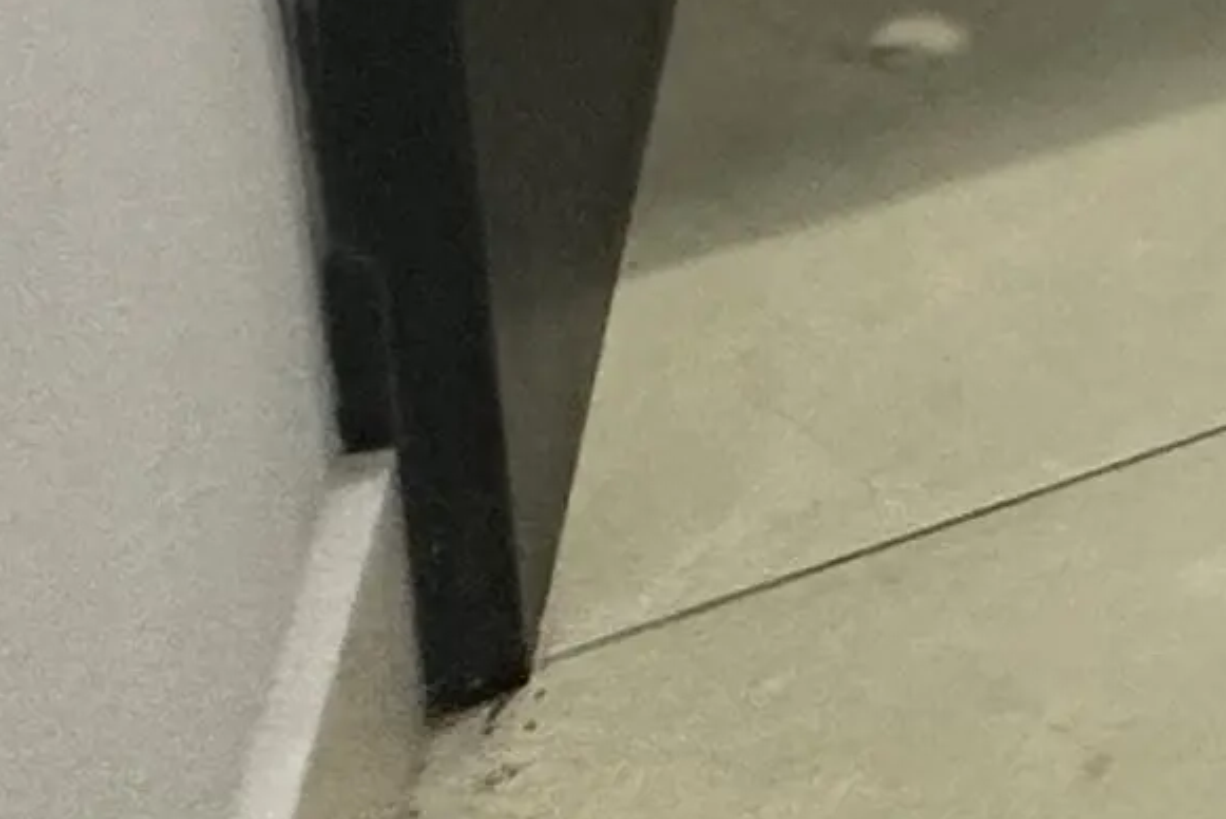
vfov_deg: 9.4
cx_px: 3153
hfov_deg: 13.3
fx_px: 3441
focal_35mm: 101
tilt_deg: -8.6
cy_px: -1891
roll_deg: -1.6
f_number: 2.2
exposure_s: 1/60
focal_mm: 2.22
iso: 200
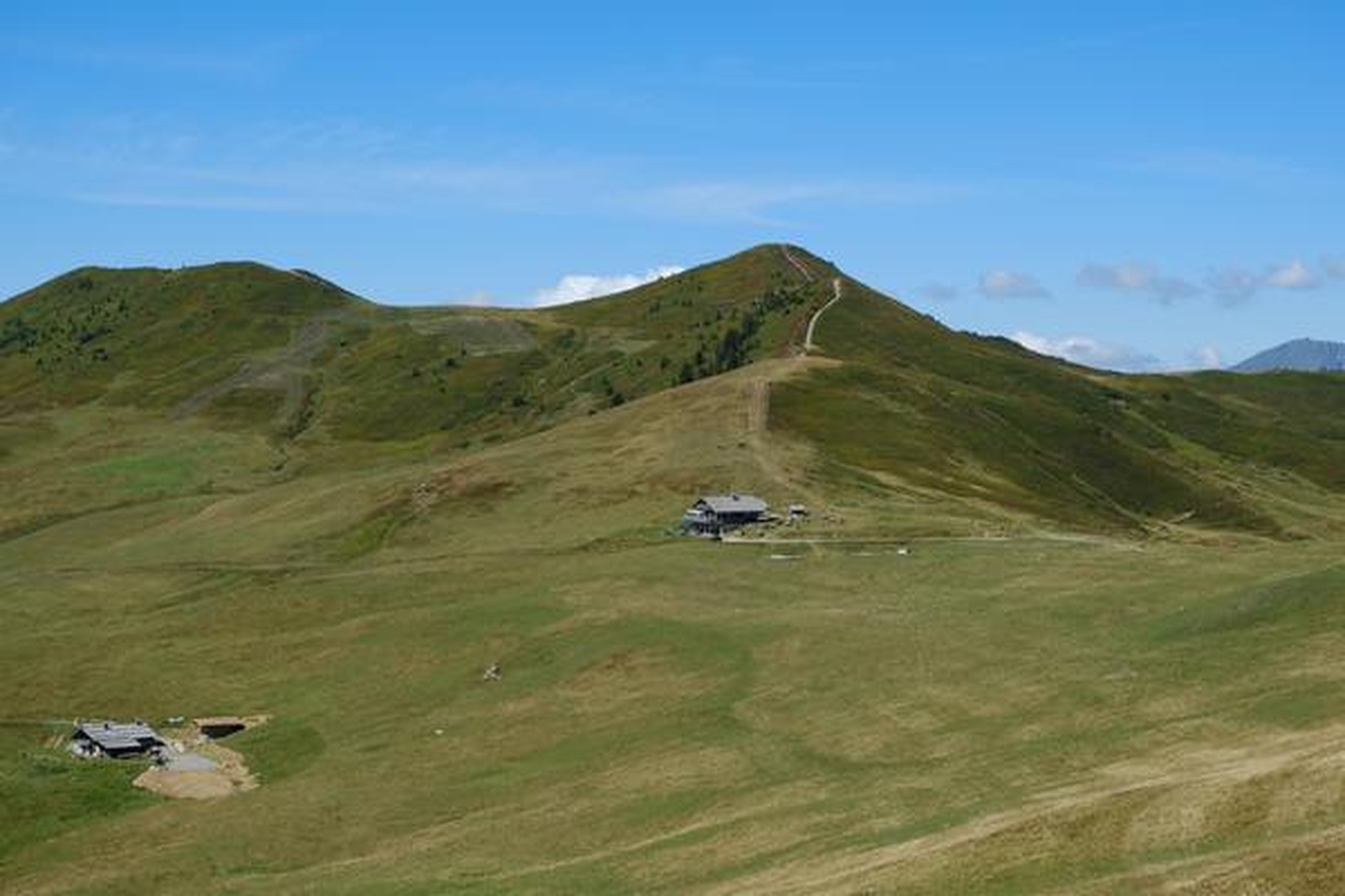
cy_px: 448
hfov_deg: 29.7
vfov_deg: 20.0
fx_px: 2540
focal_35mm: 68
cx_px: 672
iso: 160
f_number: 5.6
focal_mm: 45
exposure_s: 1/680
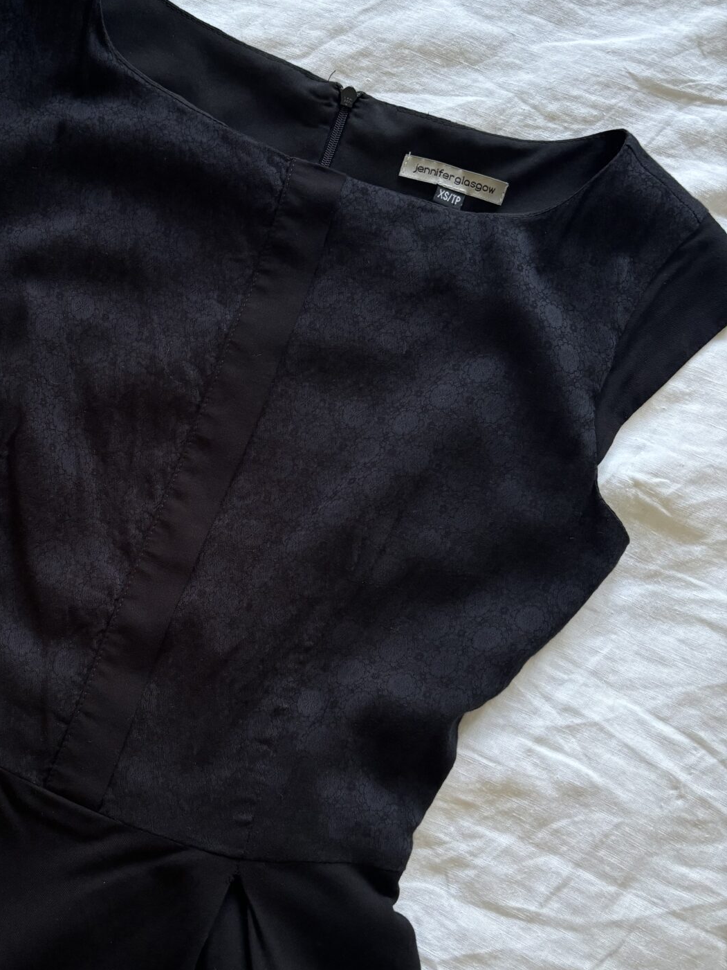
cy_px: 495
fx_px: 1064
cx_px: 196
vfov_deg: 49.0
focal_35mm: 38
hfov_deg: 37.0
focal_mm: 5.96
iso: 125
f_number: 1.6
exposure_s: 1/88
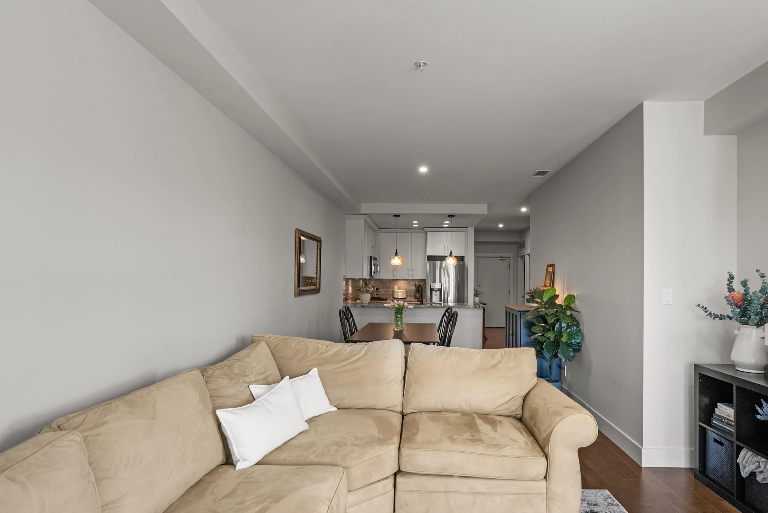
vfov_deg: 61.9
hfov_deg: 83.9
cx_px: 408
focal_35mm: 20
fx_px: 427
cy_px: 276
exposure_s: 1/30
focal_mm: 16
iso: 3200
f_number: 9
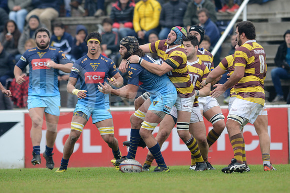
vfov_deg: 3.3
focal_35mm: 420
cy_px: 96
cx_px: 145
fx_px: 3384
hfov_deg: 4.9
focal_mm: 420
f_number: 4
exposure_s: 1/800
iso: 800
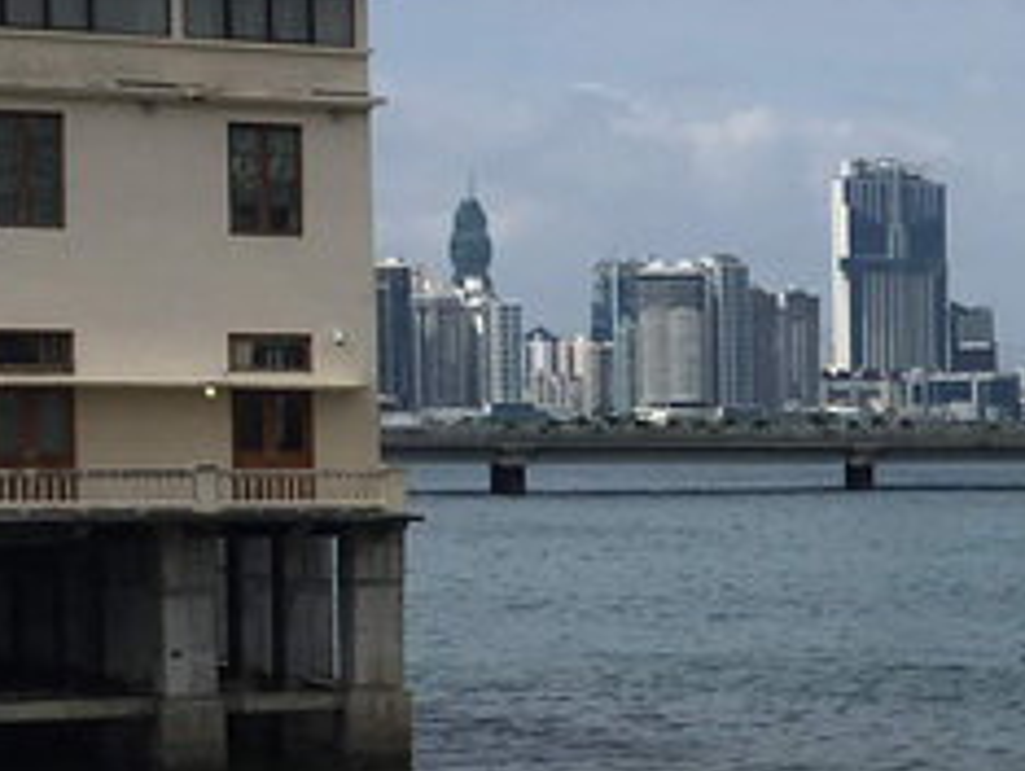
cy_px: 679
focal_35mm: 132
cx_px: 1686
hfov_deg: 13.7
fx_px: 3913
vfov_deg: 11.2
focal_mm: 4.15
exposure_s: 1/2959
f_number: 2.2
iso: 25
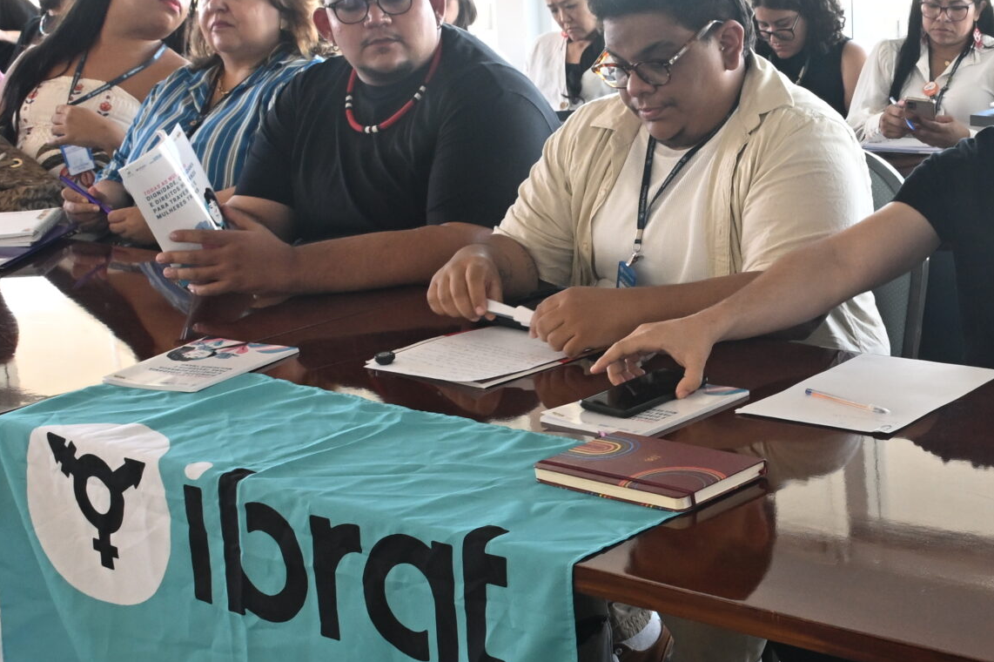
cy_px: 293
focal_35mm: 74
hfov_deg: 26.7
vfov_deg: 18.4
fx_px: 2042
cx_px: 833
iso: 800
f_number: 10
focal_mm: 22
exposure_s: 1/40
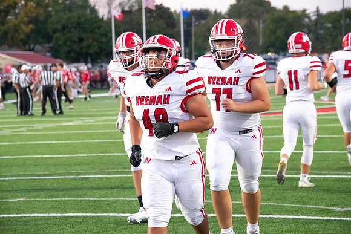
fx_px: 1463
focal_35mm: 150
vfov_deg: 9.2
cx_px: 176
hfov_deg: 13.7
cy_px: 117
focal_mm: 150
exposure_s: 1/400
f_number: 7.1
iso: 10000
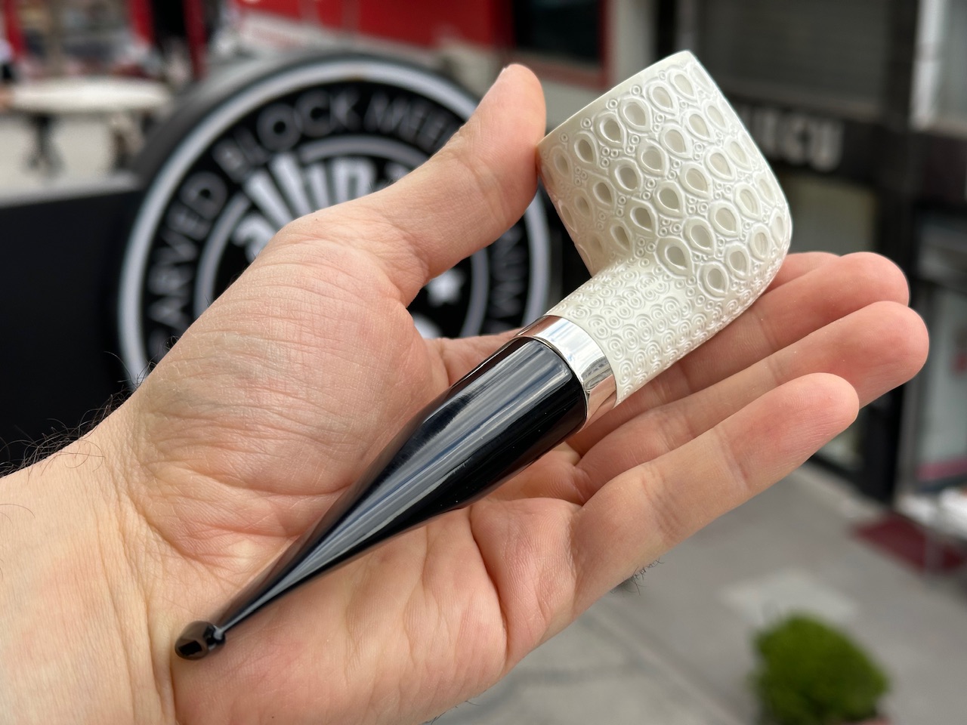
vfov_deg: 30.3
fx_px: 1341
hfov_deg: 39.7
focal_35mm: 48
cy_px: 362
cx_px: 484
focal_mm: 6.86
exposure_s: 1/463
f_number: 1.78
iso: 64
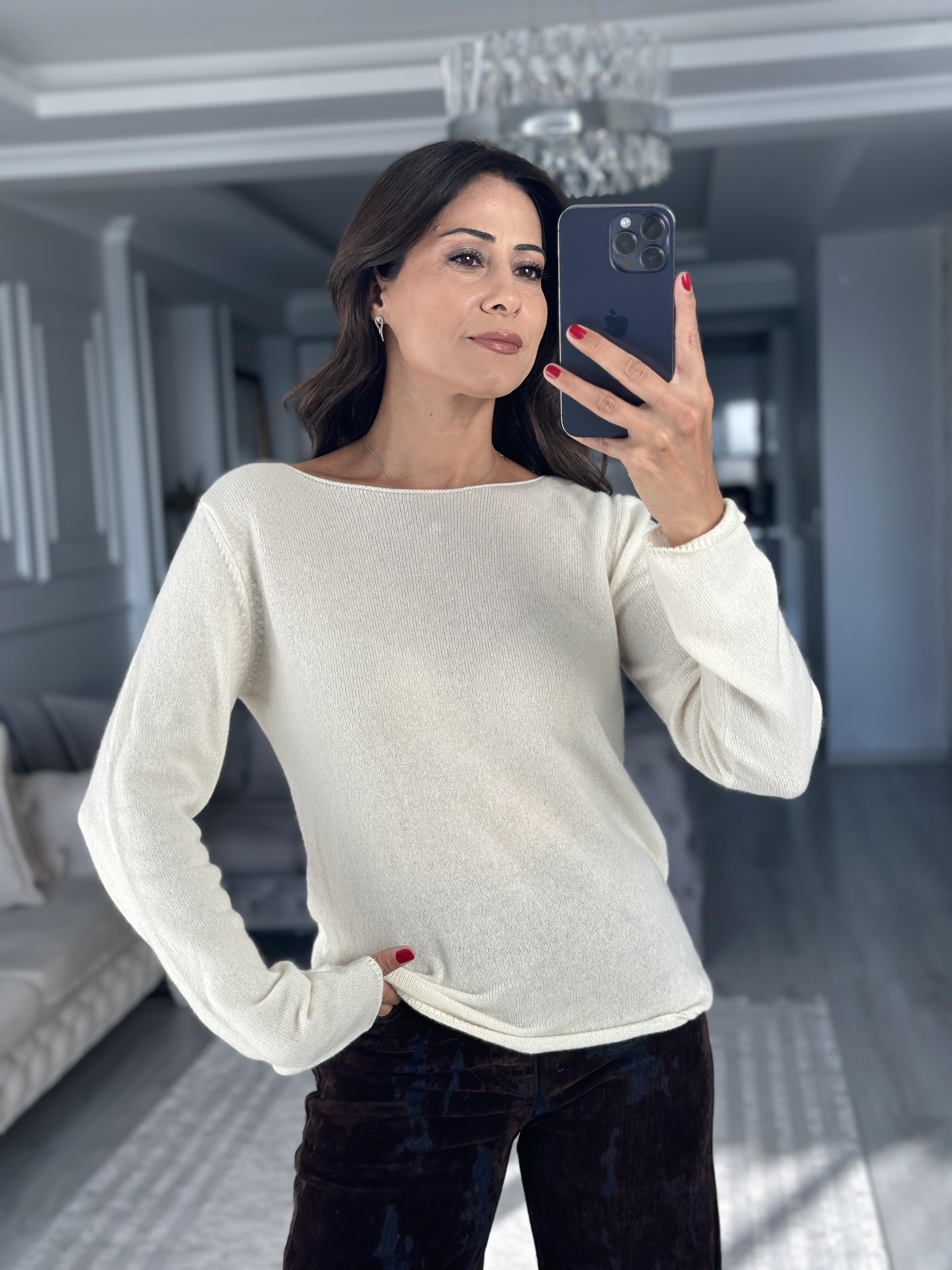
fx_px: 1760
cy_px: 635
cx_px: 476
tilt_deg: -18.6
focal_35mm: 48
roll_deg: +3.8
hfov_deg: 30.3
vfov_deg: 39.7
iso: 80
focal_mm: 6.86
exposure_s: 1/356
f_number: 1.78
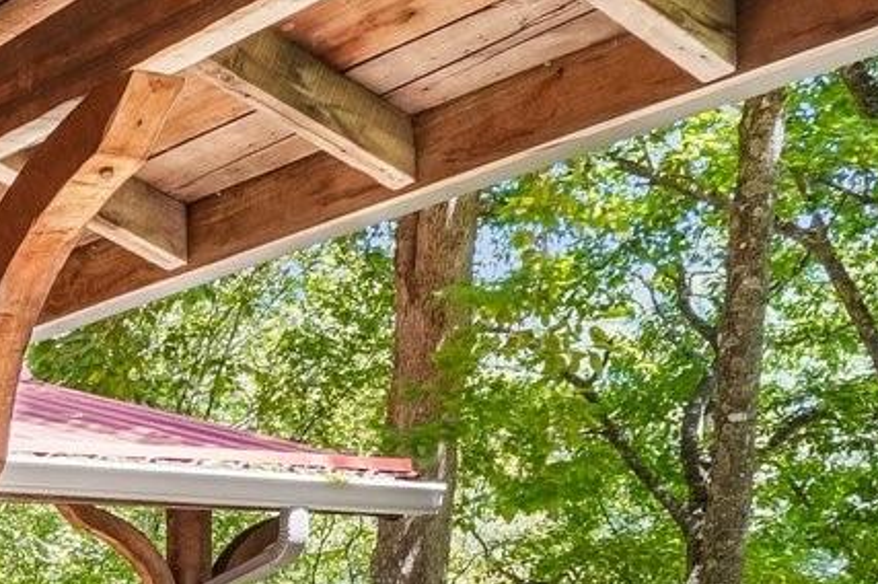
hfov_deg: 24.9
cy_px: 741
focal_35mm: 72
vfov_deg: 17.8
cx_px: -214
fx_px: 1755
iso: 400
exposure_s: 1/15
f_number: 8
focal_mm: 10
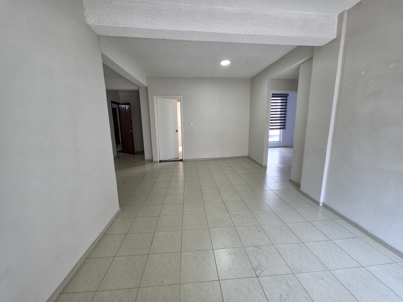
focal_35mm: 13
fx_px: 151
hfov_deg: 106.2
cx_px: 202
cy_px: 151
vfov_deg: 89.9
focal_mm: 2.2
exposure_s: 1/120
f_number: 1.9
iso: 125
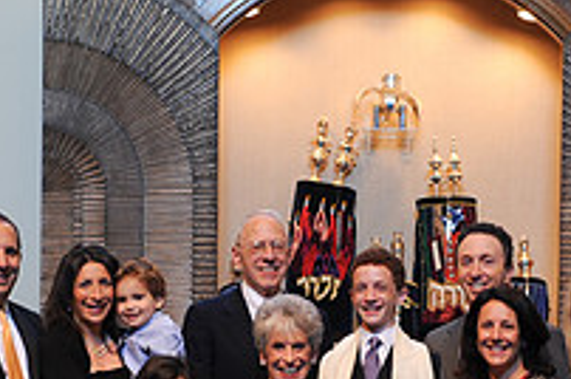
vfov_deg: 11.7
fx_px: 1821
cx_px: 317
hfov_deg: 17.8
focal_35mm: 115
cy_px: 407
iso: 500
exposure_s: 1/50
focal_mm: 40
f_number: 4.5
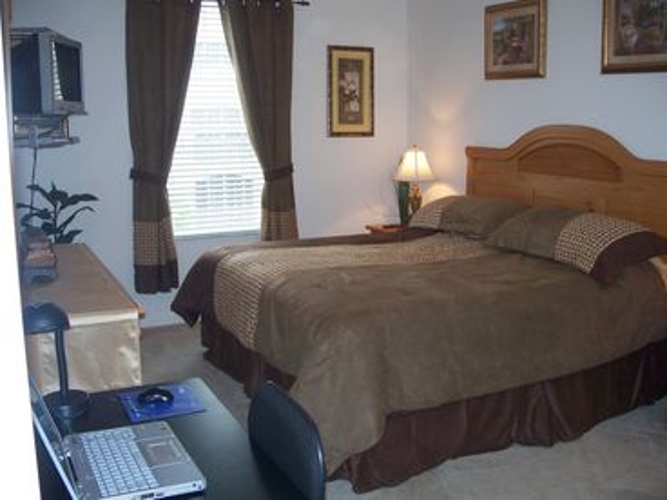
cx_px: 334
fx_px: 713
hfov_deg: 50.1
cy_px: 250
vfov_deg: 38.7
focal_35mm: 37
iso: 200
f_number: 2.8
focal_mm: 7.8
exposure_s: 1/60
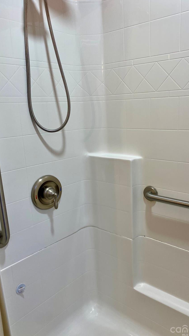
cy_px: 169
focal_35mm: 29
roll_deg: +2.6
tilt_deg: -13.8
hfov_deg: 40.0
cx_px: 112
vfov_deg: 66.1
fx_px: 258
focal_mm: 4.25
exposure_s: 1/120
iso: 125
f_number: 1.8
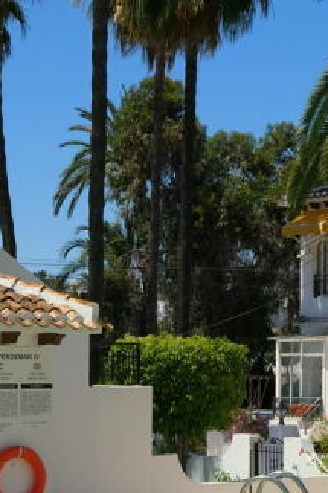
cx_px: 409
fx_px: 1259
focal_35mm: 92
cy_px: 345
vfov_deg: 22.0
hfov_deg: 14.3
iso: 320
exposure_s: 1/1500
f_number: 8
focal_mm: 19.1
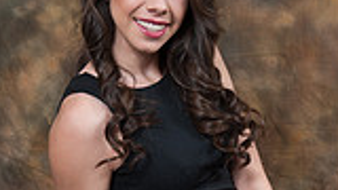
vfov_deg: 8.5
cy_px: 228
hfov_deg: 15.2
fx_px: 1264
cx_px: 191
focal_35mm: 141
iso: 200
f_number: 8
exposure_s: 1/160
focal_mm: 48
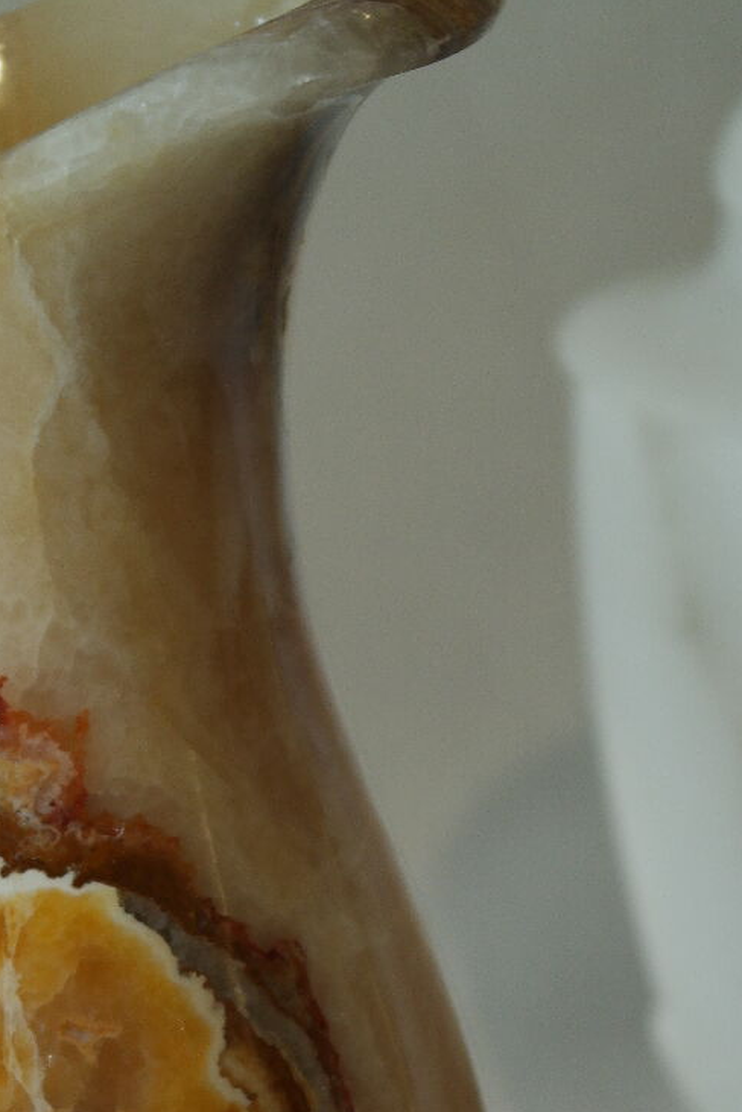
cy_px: 1117
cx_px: -9
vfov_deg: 12.4
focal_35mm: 163
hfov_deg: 8.4
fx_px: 5034
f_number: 5.6
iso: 400
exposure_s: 1/30
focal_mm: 45
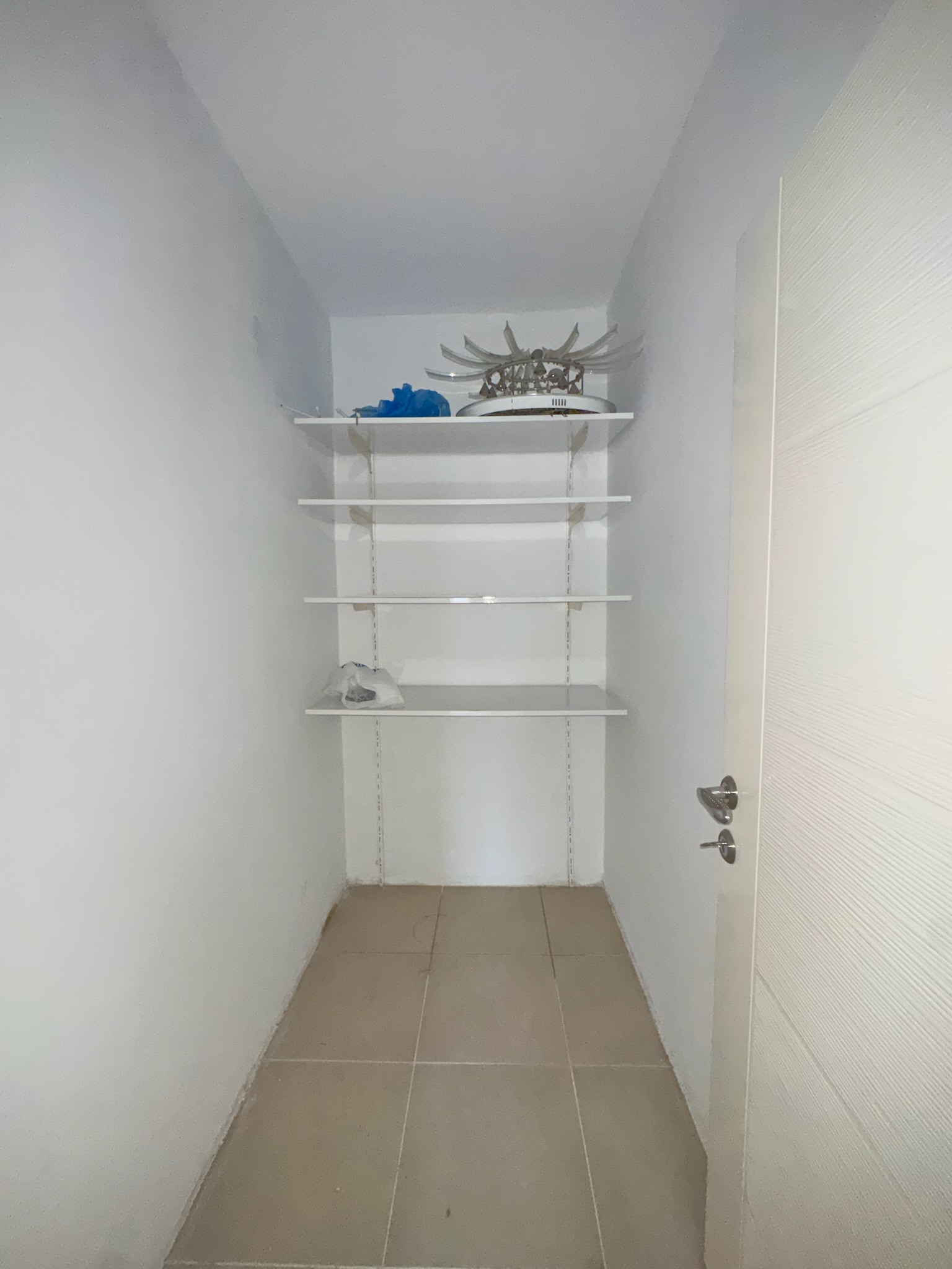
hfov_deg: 85.7
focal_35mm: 14
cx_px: 476
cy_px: 634
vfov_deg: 102.1
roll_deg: -0.6
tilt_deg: -3.9
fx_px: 513
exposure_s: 1/60
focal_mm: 2.22
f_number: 2.2
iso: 2000
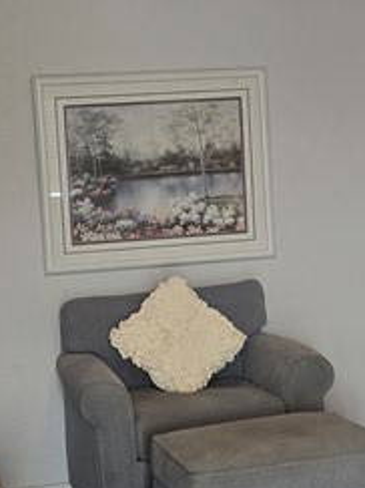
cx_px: 205
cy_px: 255
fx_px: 1365
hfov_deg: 15.2
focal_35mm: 97
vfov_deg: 20.2
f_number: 1.8
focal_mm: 5.4
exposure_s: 1/120
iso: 320
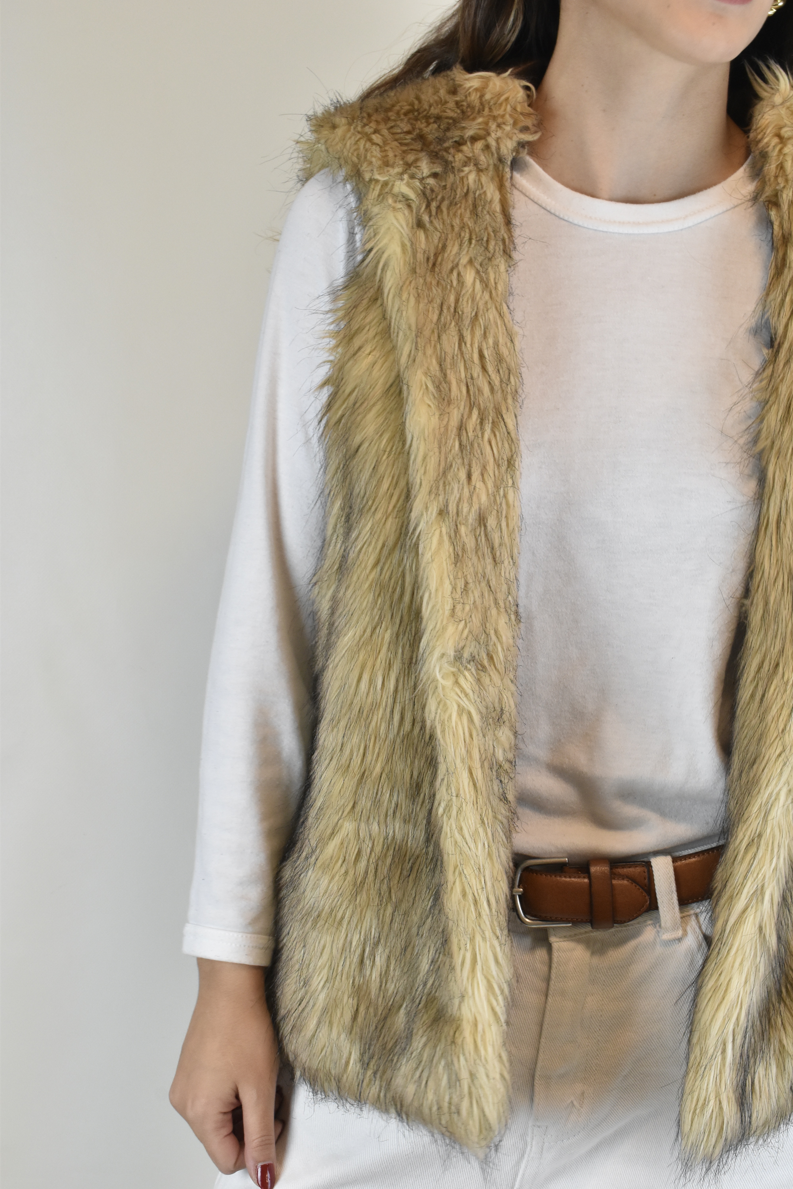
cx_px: 396
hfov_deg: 22.6
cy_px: 594
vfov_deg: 33.4
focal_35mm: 60
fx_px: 1982
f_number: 13
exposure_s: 1/60
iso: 1600
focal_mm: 40
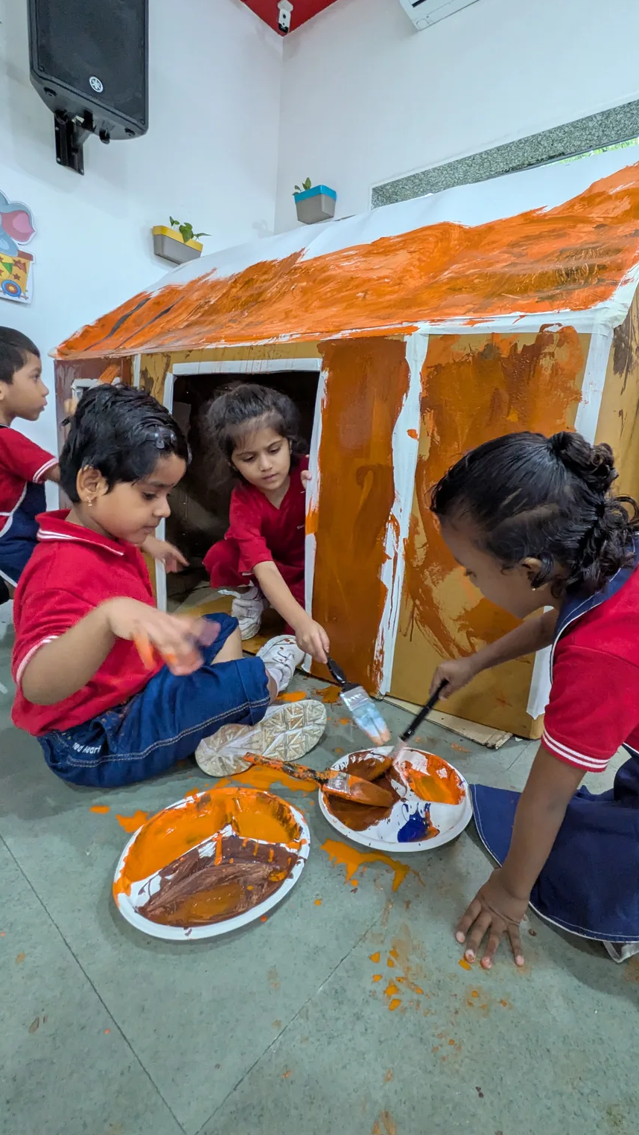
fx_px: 482
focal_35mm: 16
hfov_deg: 65.9
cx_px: 407
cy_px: 543
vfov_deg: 99.3
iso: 337
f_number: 2.2
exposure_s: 1/33.3
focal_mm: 1.83
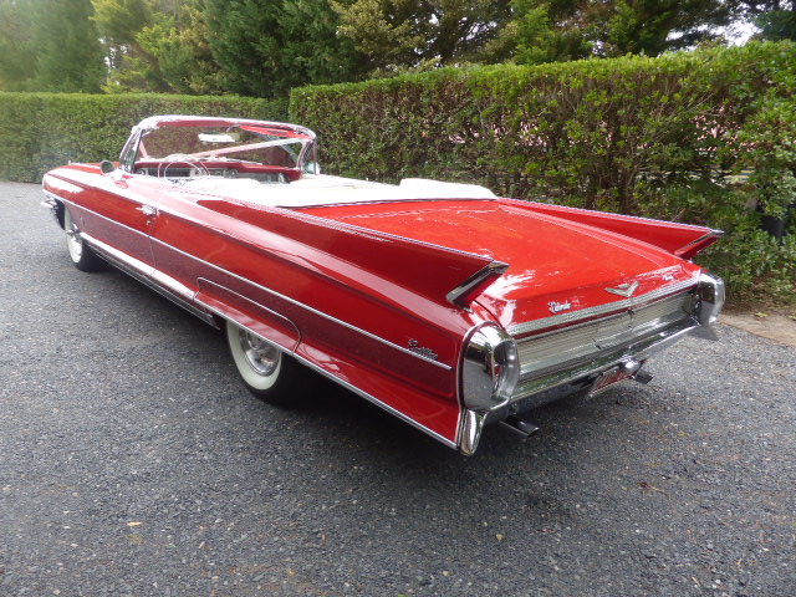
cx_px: 398
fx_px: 575
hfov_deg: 69.4
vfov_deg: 54.9
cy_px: 298
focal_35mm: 25
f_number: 3.3
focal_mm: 4.3
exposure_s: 1/100
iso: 100
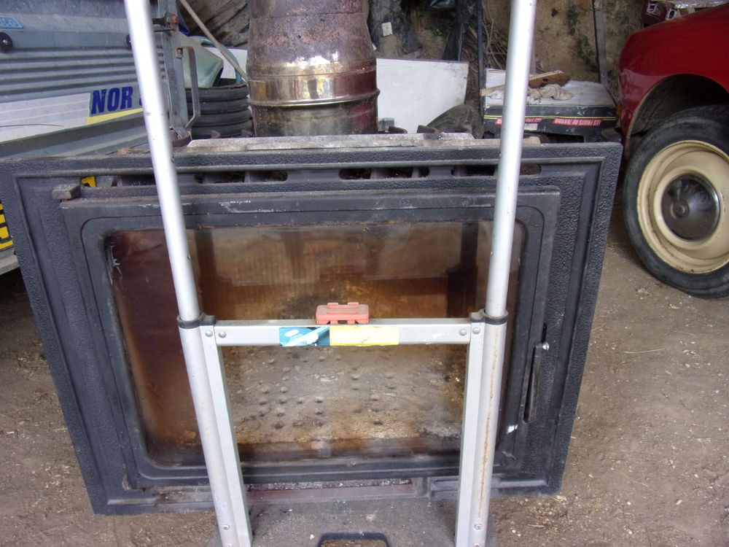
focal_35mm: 24
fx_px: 505
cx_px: 364
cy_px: 274
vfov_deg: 56.8
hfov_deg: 71.6
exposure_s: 1/34
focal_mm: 4.3
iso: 80
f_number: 3.3
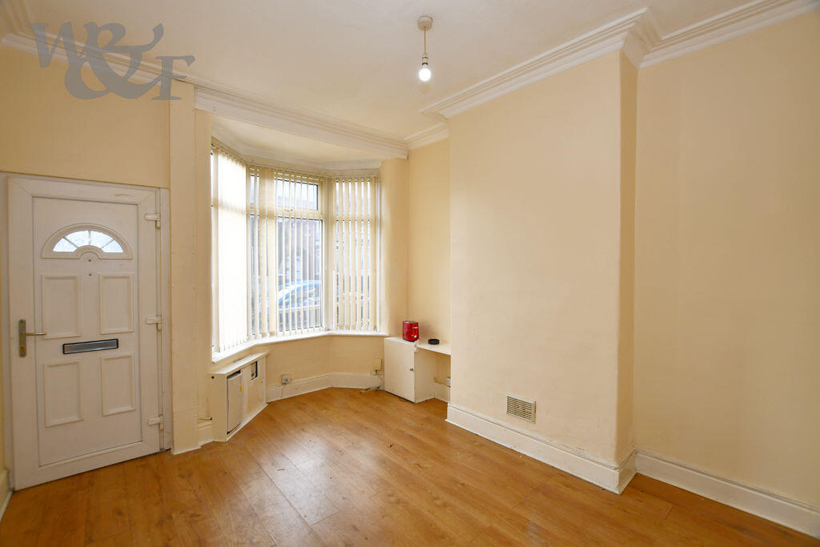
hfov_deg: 100.4
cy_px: 274
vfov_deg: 77.3
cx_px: 410
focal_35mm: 15
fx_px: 342
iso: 200
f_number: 5
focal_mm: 10
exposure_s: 1/100
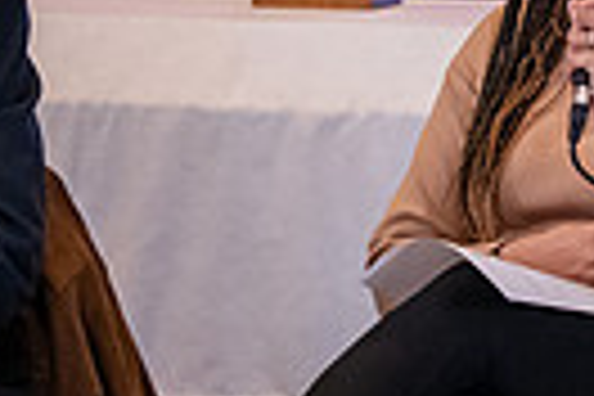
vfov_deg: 3.2
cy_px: 173
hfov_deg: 4.8
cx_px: 729
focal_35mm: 429
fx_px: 7078
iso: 3200
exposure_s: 1/200
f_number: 3.2
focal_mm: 98
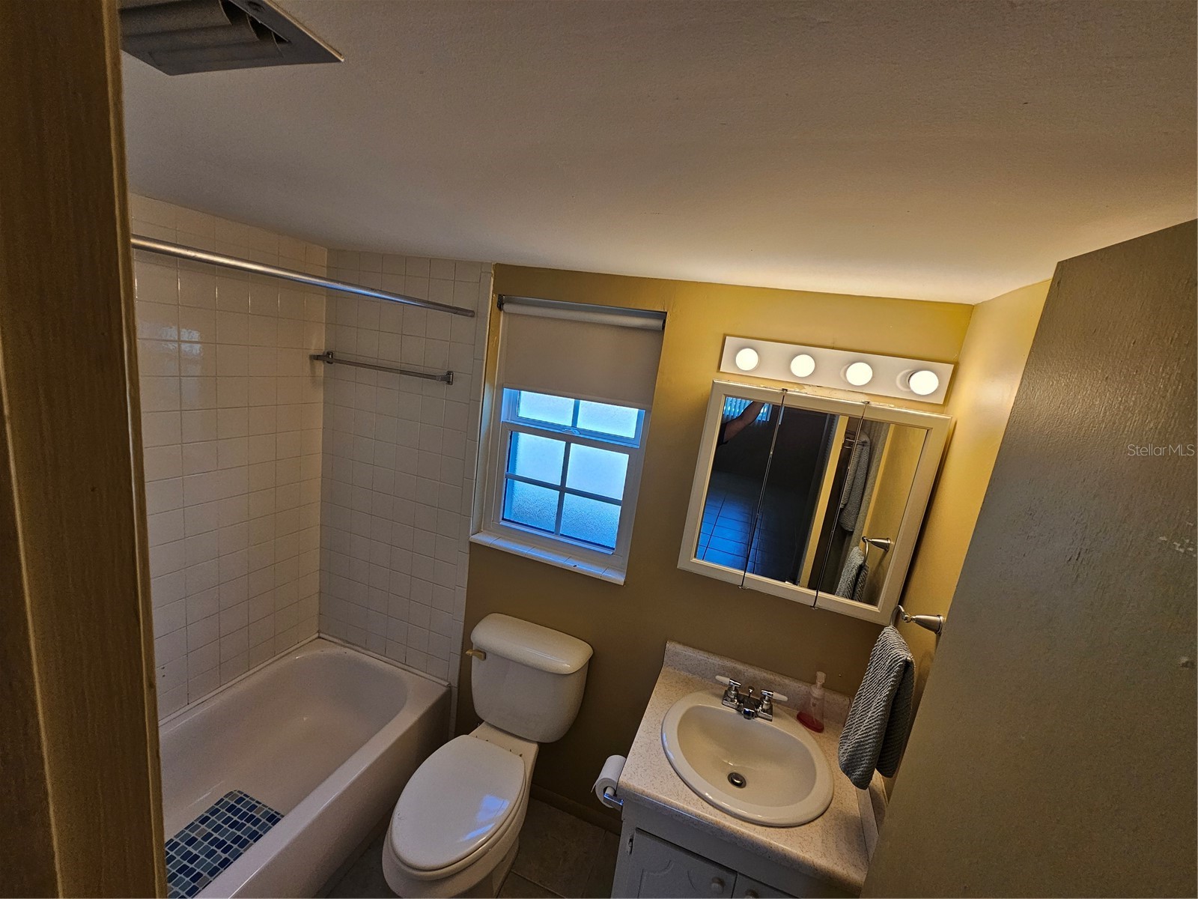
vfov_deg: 89.9
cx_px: 599
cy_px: 450
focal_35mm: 13
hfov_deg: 106.2
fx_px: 450
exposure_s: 1/120
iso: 80
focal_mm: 2.2
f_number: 2.2
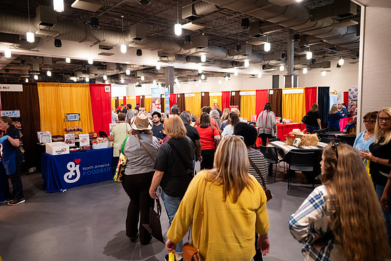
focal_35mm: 25
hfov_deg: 70.7
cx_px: 189
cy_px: 130
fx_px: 276
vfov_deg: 50.7
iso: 1250
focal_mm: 24
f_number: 1.8
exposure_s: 1/200
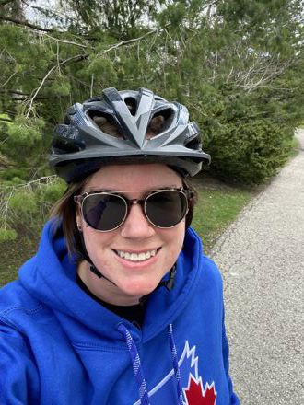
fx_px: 351
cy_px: 202
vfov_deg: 60.0
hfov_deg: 46.8
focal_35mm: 30
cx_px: 152
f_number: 2.2
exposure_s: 1/122
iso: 25
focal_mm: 2.71
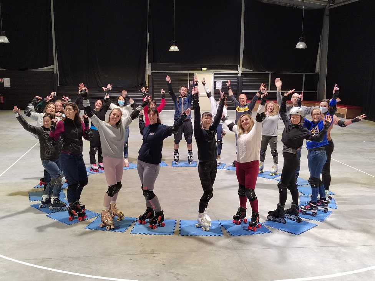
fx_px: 433
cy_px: 140
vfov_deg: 36.0
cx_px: 188
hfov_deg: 46.8
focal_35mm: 40
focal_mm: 5.52
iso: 1378
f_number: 1.9
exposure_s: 1/50
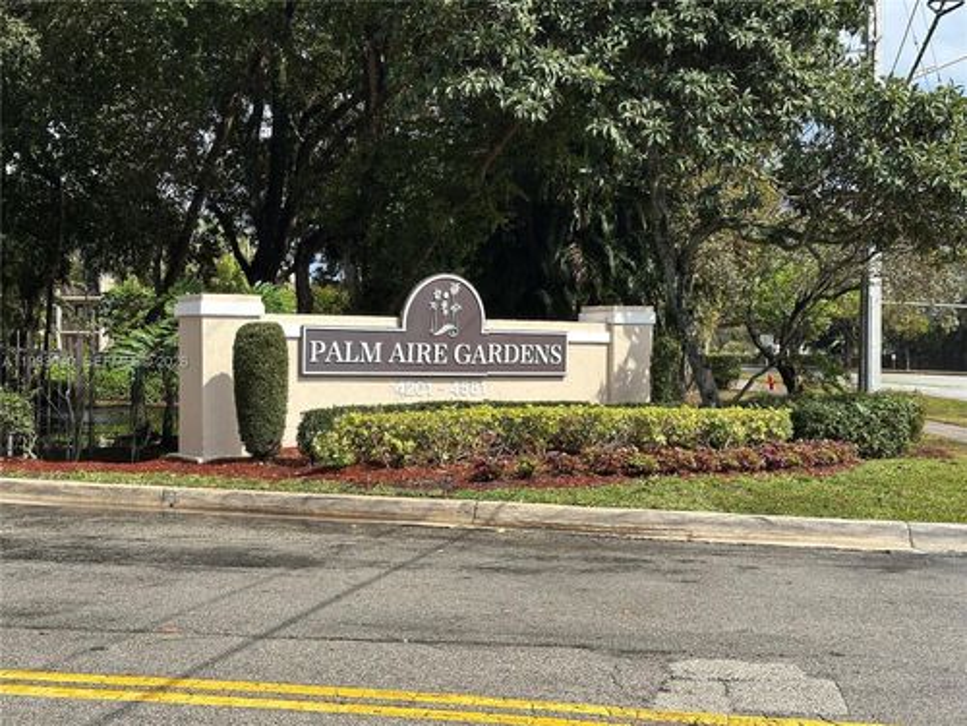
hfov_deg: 39.7
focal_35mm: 48
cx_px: 484
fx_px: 1341
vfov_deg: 30.3
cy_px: 363
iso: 64
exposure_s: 1/3058
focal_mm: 6.86
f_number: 1.78
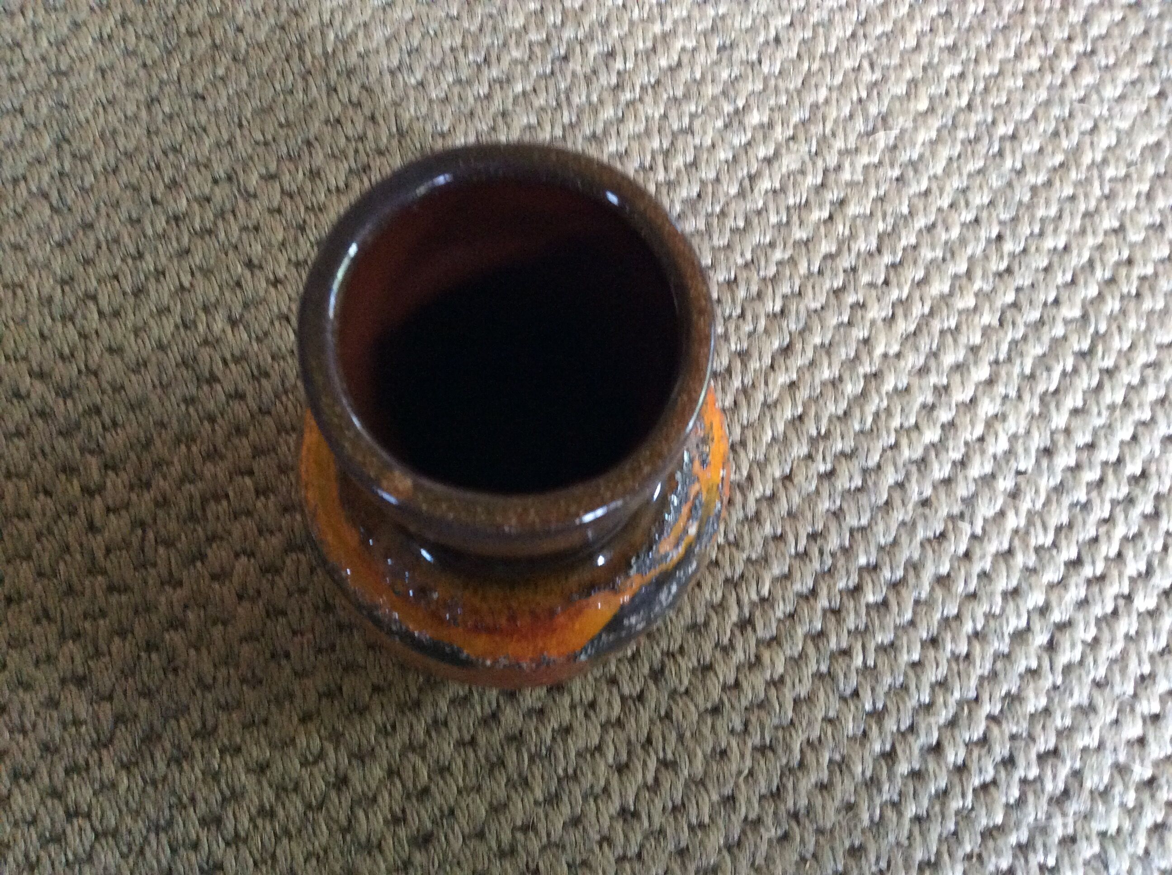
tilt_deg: -76.0
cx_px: 586
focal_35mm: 32
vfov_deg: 44.1
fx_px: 1082
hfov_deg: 56.9
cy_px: 438
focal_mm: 3.3
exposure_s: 1/17
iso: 320
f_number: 2.4
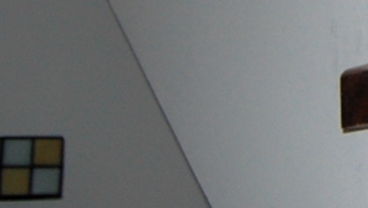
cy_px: -259
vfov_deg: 7.3
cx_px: 765
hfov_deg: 11.9
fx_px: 1543
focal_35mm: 158
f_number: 3.8
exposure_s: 1/60
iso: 400
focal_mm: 22
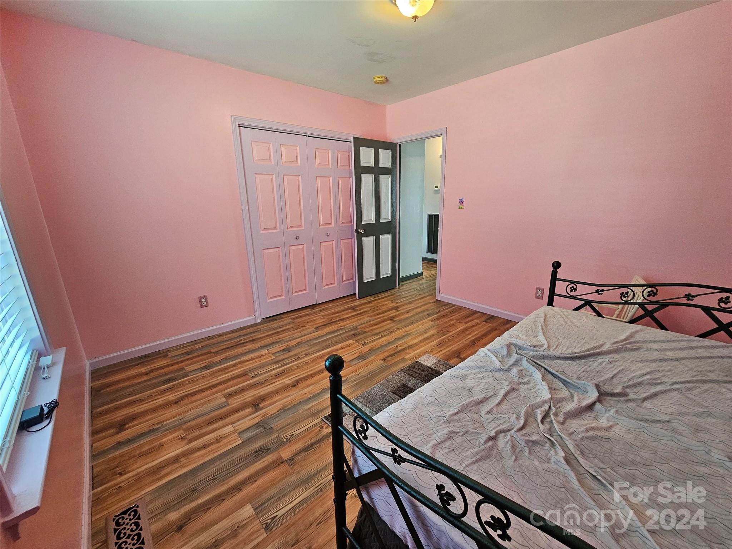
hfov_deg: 106.2
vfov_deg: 89.9
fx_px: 275
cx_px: 366
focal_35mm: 13
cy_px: 274
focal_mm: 2.2
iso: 320
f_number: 2.2
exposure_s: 1/60
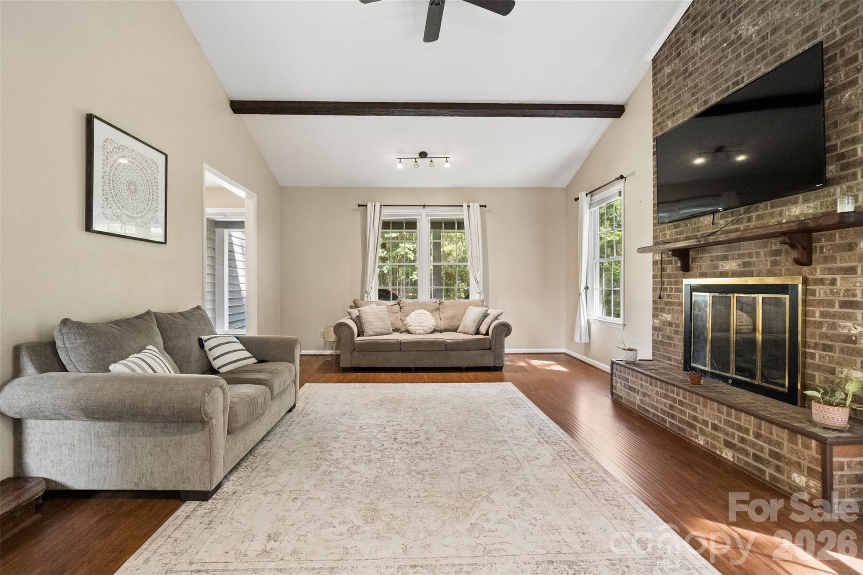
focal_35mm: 15
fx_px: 360
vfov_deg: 77.3
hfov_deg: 100.4
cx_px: 432
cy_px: 288
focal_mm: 10
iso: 800
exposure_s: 1/30
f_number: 7.1
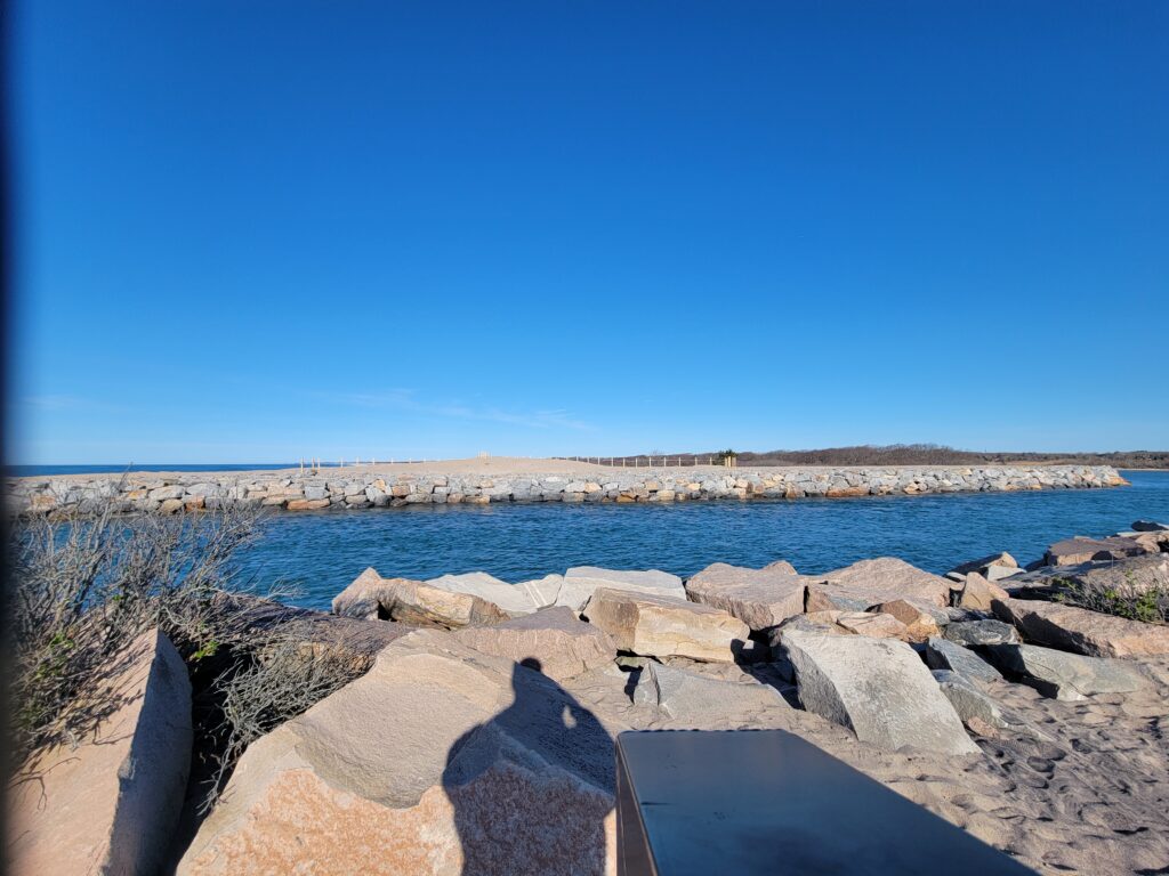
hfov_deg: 106.2
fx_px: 439
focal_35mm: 13
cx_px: 584
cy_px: 438
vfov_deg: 89.9
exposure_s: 1/1941
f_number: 2.2
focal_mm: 2.2
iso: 50
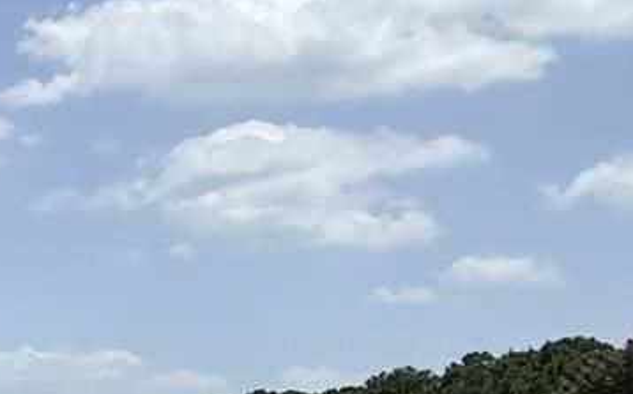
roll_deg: -1.6
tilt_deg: -4.2
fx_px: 1465
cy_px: 620
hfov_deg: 14.4
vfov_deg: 14.2
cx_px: -934
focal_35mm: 85
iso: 50
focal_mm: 2.22
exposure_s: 1/2611
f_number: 2.2
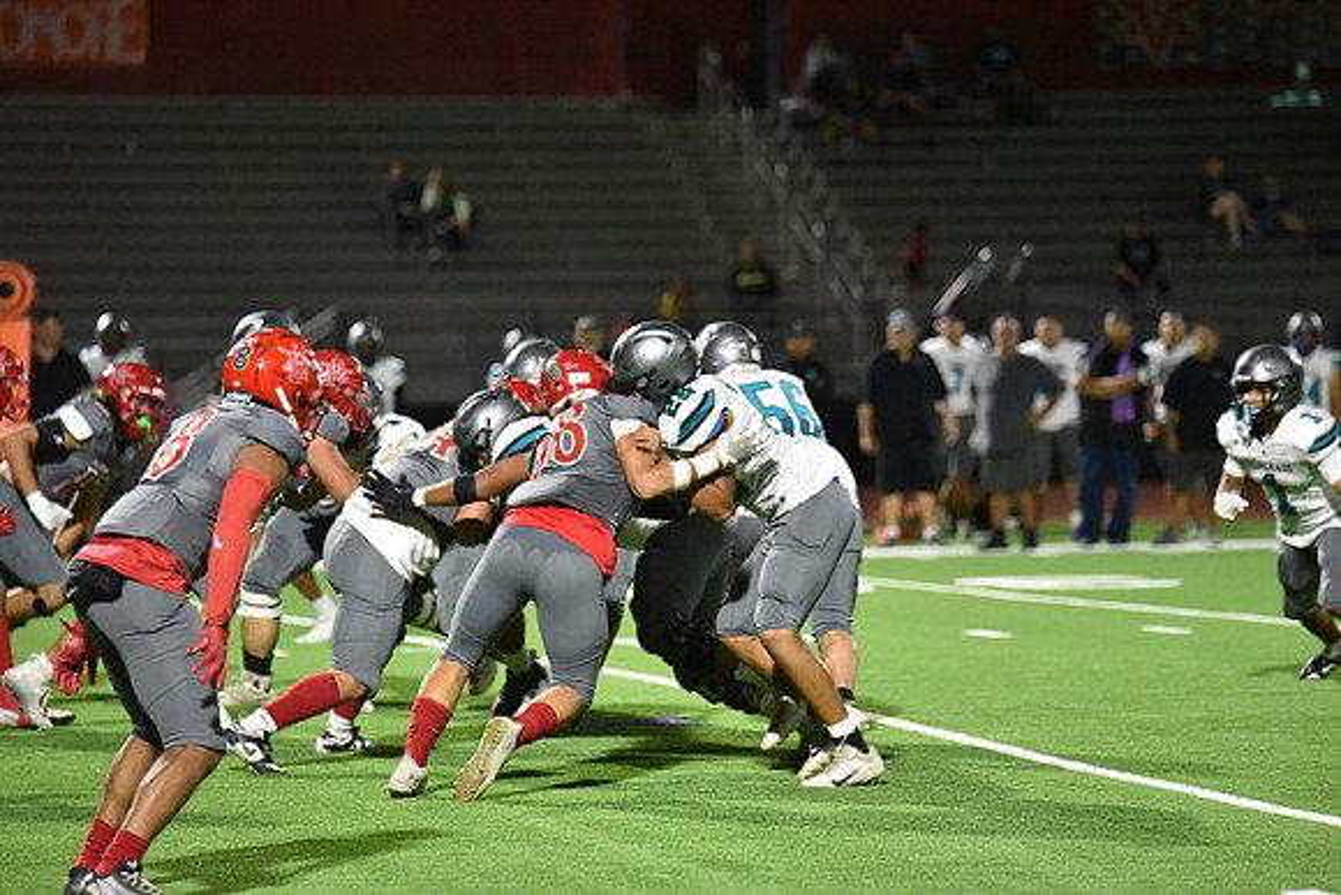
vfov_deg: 6.9
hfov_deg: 10.3
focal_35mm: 200
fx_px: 7451
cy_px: 448
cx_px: 670
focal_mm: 200
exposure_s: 1/1000
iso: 11400
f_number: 2.8
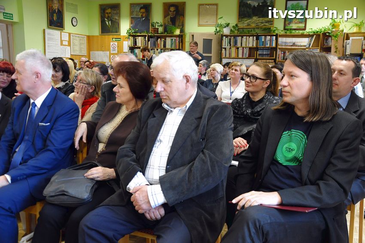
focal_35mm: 38
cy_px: 122
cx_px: 182
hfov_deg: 51.3
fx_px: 380
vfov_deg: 35.4
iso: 1600
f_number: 4.5
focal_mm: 25
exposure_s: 1/80
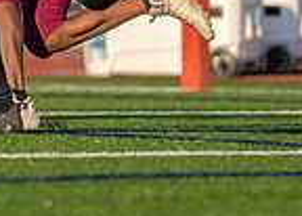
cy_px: -145
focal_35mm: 1458
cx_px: -282
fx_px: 12511
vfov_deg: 1.0
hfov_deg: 1.4
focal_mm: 200
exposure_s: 1/2500
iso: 100
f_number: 2.8
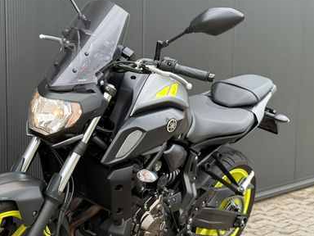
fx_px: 726
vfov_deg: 18.4
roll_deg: -1.0
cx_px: 104
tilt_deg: -6.4
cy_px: 158
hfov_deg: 24.3
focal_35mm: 80
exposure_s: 1/657
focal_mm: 6.76
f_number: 1.78
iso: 100
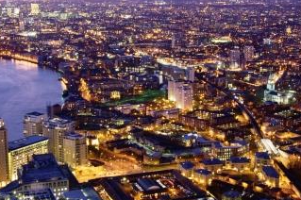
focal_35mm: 59
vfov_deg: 22.9
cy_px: 91
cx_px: 140
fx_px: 493
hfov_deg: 34.0
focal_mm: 28
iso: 250
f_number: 8
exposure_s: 3
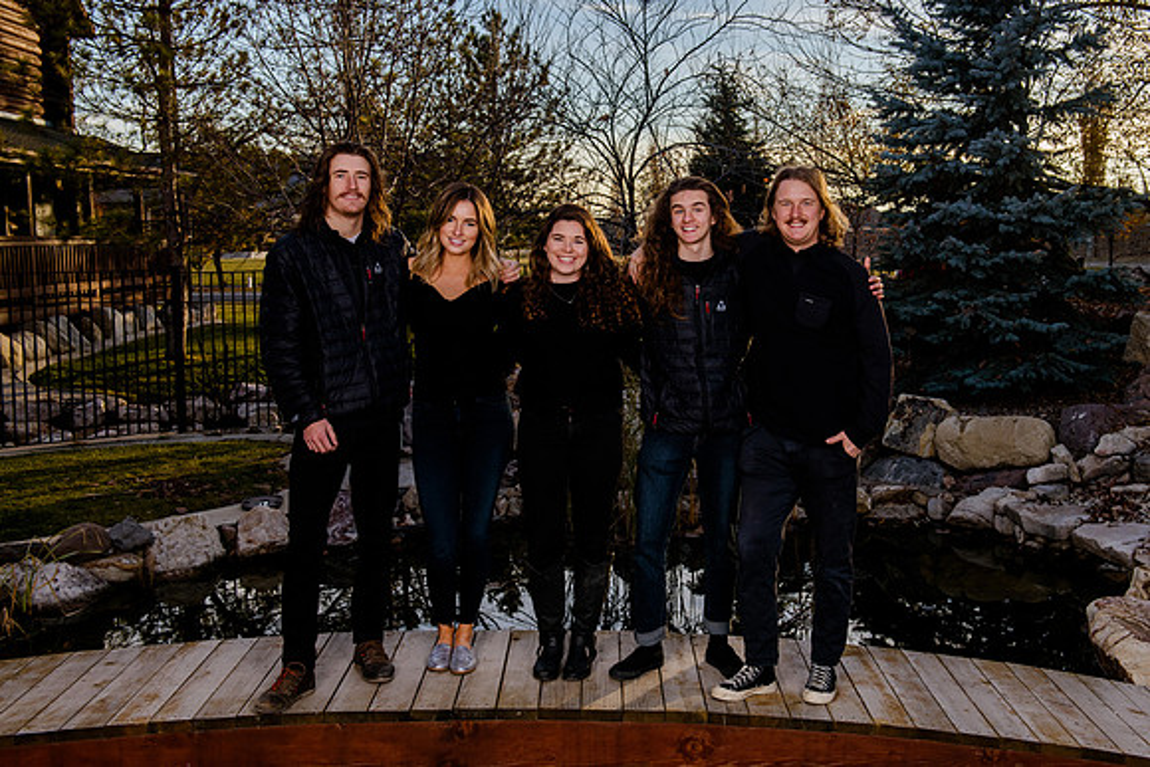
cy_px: 356
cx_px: 628
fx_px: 1356
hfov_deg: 45.9
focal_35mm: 42
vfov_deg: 31.6
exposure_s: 1/160
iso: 200
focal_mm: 38
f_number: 8
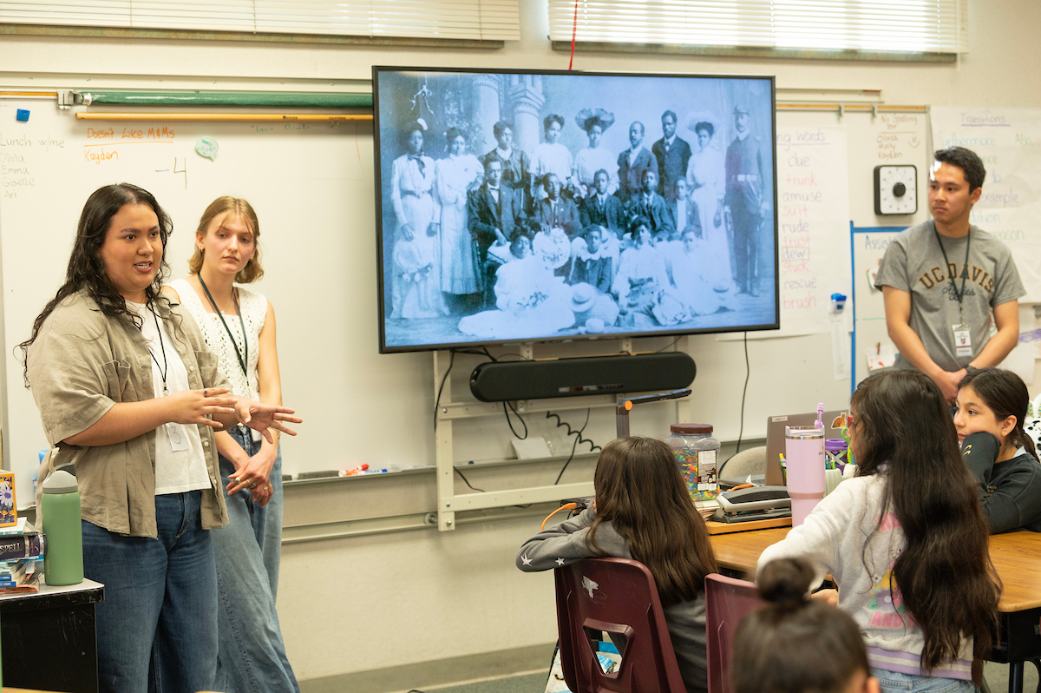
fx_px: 2022
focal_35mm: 70
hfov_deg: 28.9
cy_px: 346
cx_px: 520
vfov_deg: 19.4
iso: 1600
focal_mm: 70
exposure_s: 1/200
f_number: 4
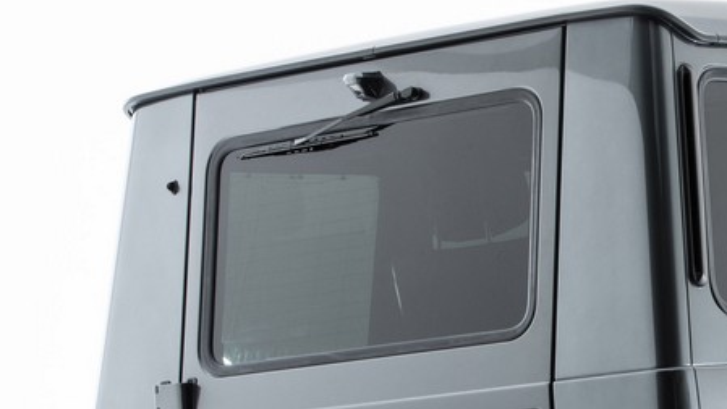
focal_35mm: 203
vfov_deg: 6.0
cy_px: 470
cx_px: 816
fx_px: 3915
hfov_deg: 10.5
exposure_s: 1/250
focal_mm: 85
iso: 250
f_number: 16
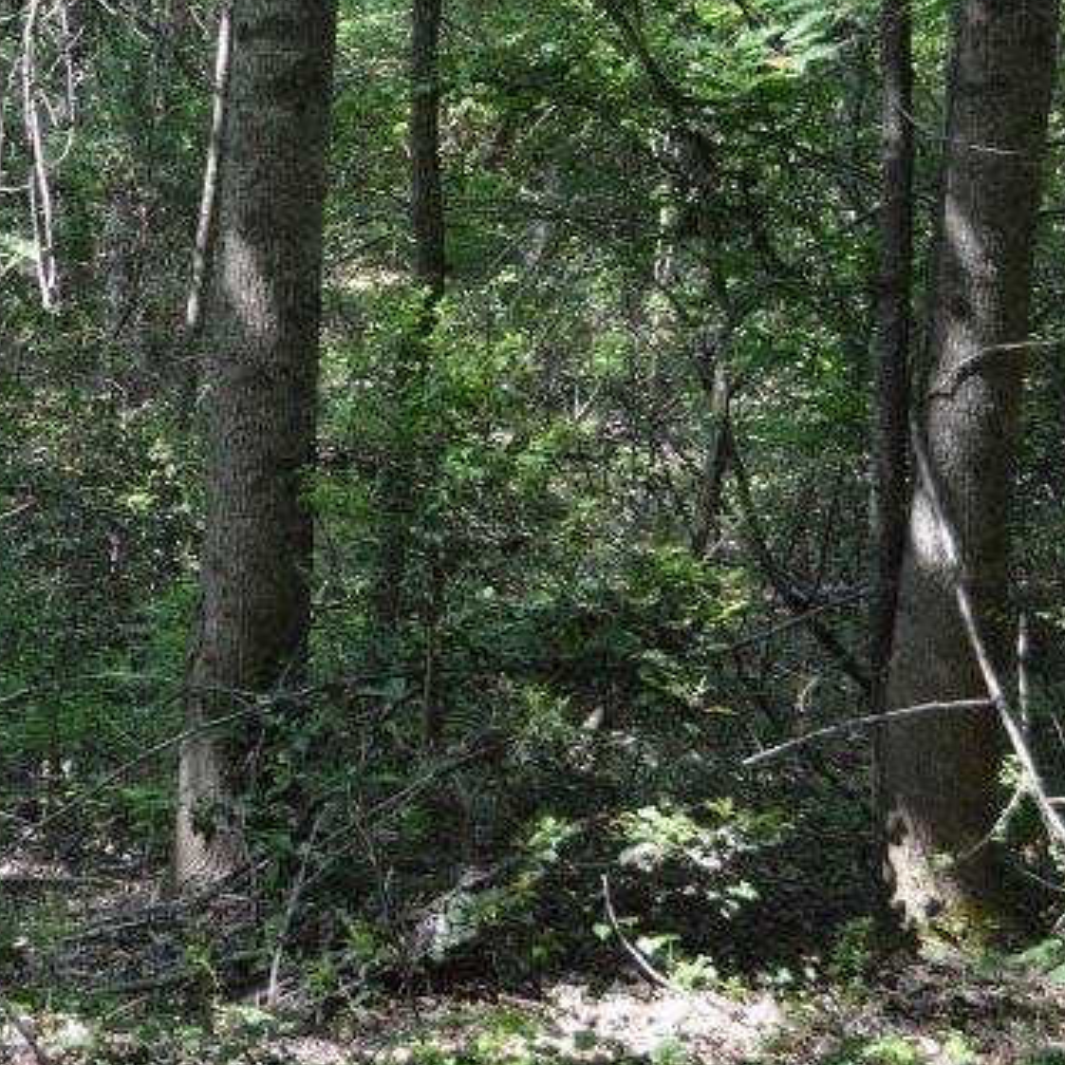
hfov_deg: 16.5
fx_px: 3521
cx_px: -179
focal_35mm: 101
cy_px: 263
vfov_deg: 17.1
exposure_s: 1/100
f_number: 5
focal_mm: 29
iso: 400
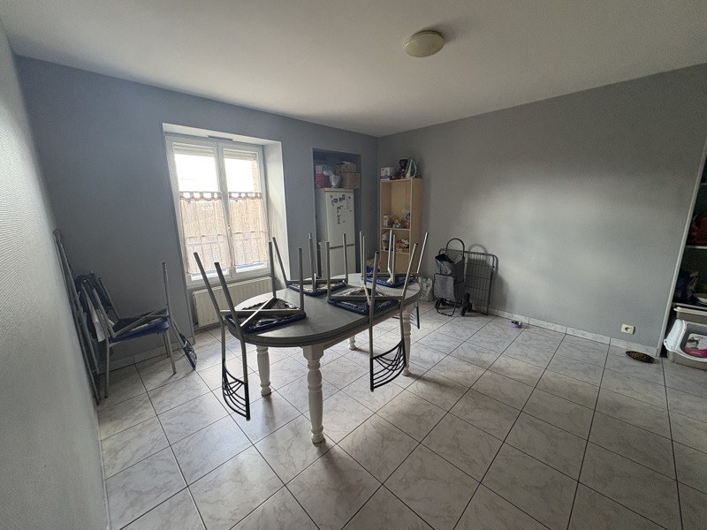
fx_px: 286
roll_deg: +1.7
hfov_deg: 102.1
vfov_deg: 85.7
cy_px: 265
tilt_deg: -10.9
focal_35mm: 14
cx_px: 354
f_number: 2.2
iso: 250
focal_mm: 2.22
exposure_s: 1/60
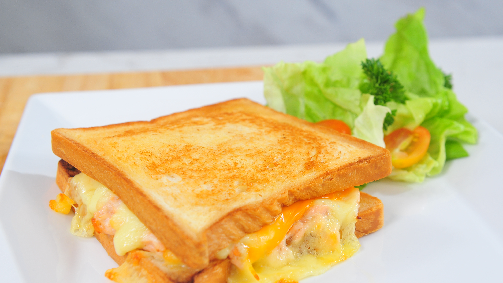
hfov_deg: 37.8
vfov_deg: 21.8
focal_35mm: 55
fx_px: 734
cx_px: 274
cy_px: 141
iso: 800
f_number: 6.3
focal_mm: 48
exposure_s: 1/80
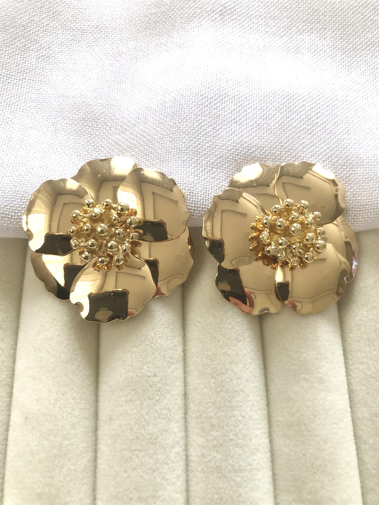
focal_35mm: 28
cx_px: 190
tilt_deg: -70.3
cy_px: 252
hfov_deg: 49.7
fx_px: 409
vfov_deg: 63.4
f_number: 1.8
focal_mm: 3.99
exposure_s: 1/23
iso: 40
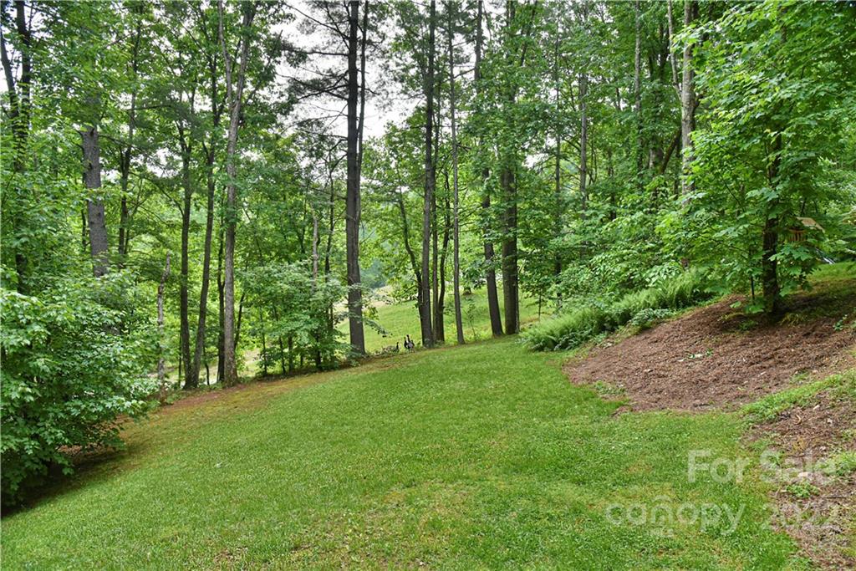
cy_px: 286
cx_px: 428
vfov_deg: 53.1
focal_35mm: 24
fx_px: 571
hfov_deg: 73.7
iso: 1600
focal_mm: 24
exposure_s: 1/250
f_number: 8
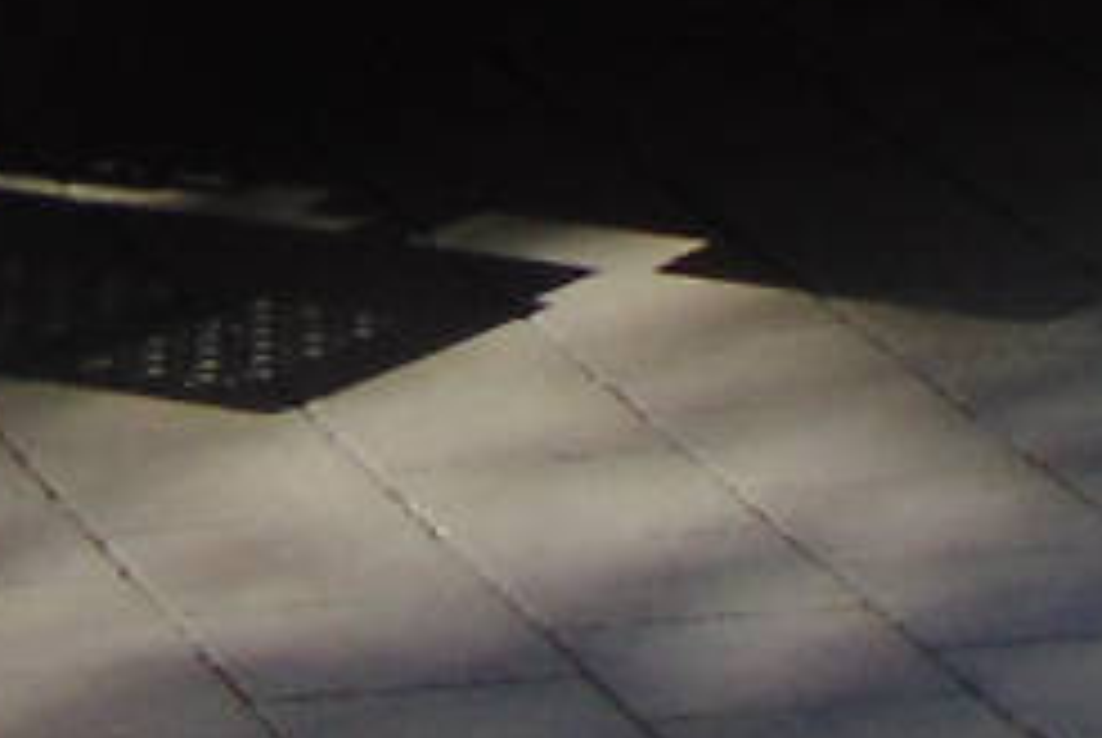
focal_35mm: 339
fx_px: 10389
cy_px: -1872
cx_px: 796
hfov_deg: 6.1
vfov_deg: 3.9
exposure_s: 1/640
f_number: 3.5
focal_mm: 9
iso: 80
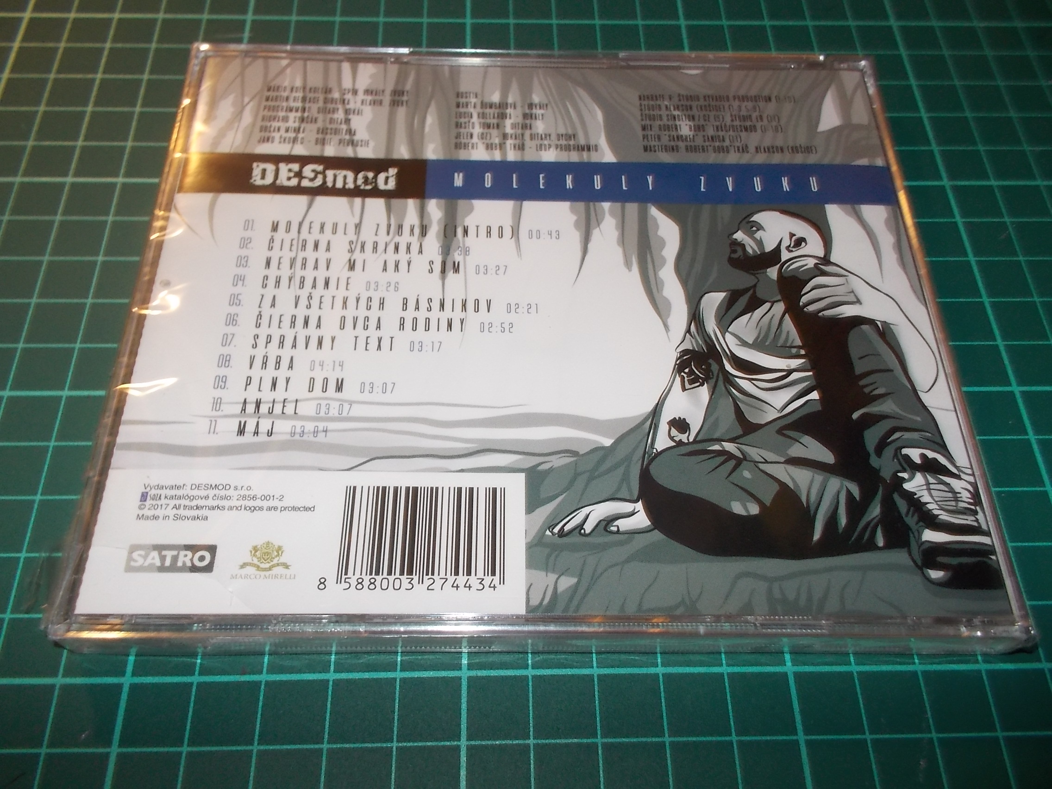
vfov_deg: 48.2
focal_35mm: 29
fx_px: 881
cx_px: 526
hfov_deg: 61.7
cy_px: 394
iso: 200
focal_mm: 4.1
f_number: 3.3
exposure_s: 1/30
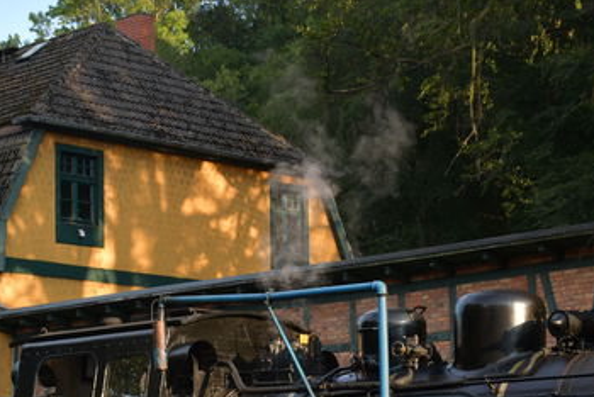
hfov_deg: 19.6
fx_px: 1717
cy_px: 399
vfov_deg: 13.0
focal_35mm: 104
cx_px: 384
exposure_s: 1/250
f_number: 7.1
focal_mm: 30
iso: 200
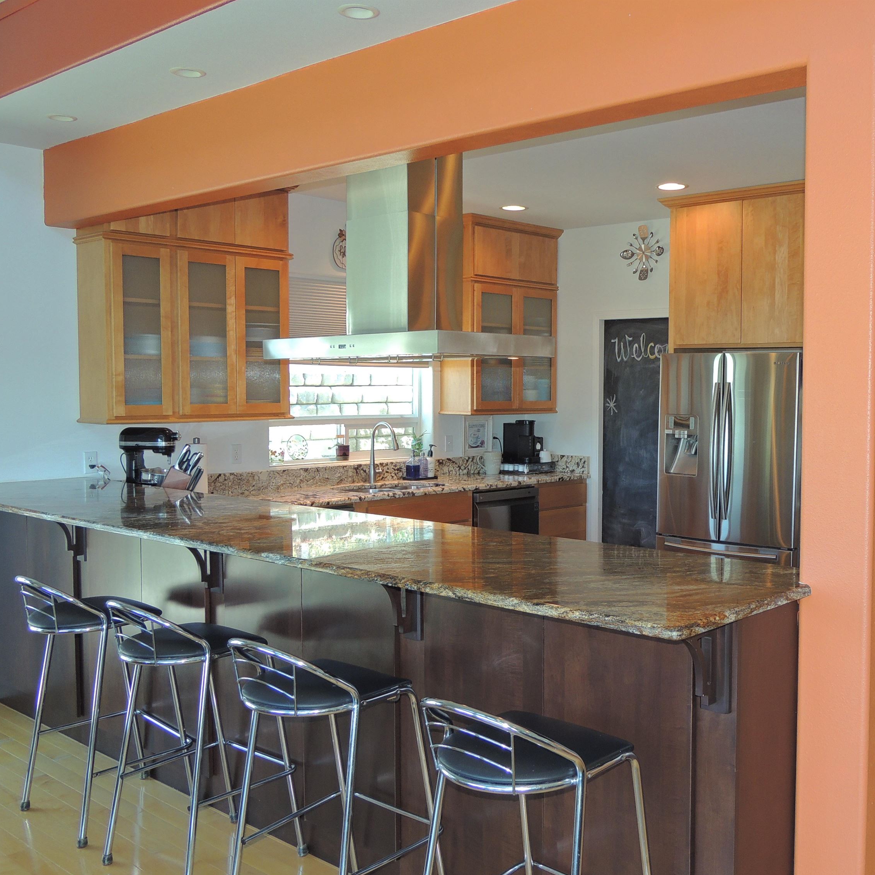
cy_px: 445
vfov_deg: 46.0
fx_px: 1030
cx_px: 548
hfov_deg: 45.7
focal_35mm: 36
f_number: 3.1
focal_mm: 5.3
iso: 125
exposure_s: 1/40
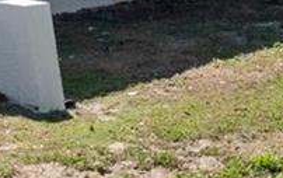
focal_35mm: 157
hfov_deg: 13.3
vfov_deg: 7.9
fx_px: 1213
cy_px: -206
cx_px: 175
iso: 320
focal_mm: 13
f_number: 8
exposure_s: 1/250
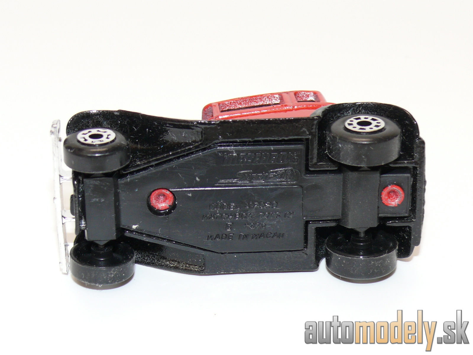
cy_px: 178
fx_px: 1216
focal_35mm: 89
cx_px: 236
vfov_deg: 16.6
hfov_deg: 22.0
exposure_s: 1/30
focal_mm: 12.5
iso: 100
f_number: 4
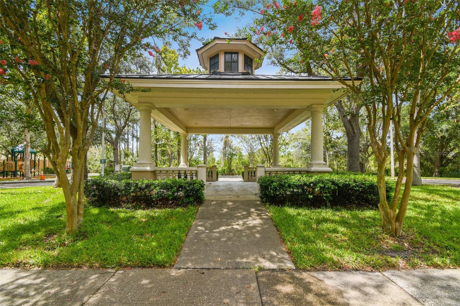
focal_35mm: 15
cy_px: 153
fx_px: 192
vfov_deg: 77.3
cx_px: 230
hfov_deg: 100.4
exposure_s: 1/80
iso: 100
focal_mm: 10
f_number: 7.1
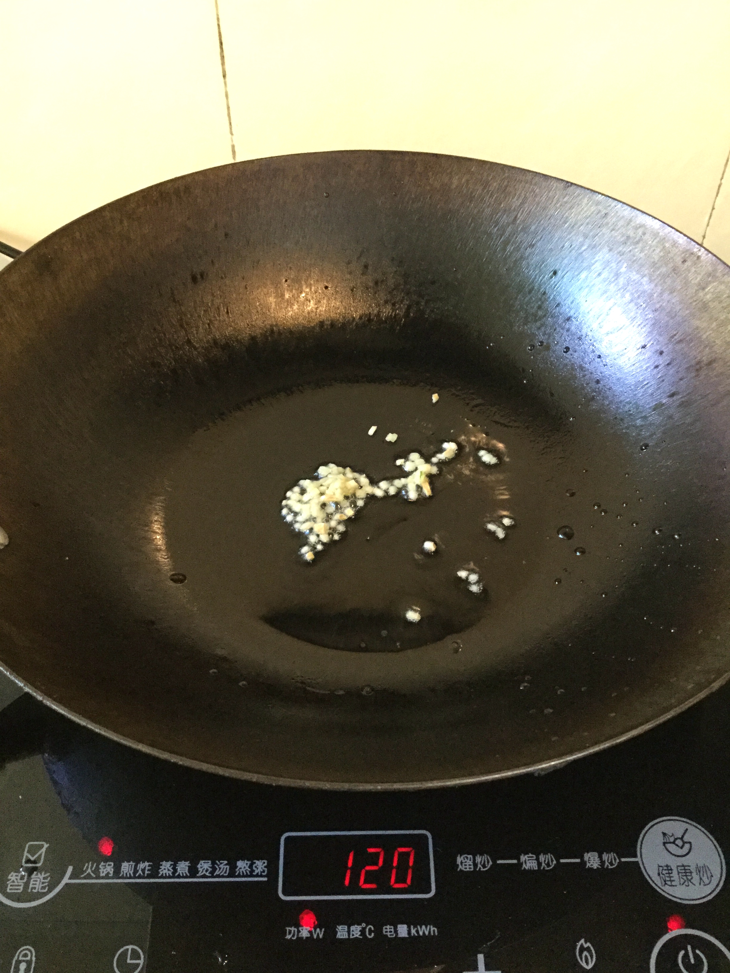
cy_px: 486
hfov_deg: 45.4
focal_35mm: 31
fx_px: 872
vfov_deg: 58.4
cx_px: 365
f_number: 2.4
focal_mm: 3.3
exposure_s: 1/17
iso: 250
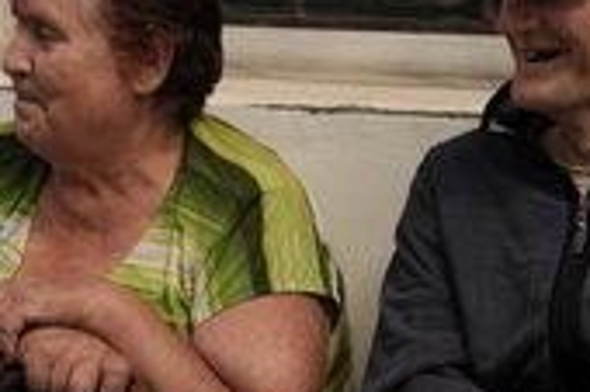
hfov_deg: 12.5
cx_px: 333
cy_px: 182
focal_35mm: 165
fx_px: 2702
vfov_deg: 8.3
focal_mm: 70
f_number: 3.2
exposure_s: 1/125
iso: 125
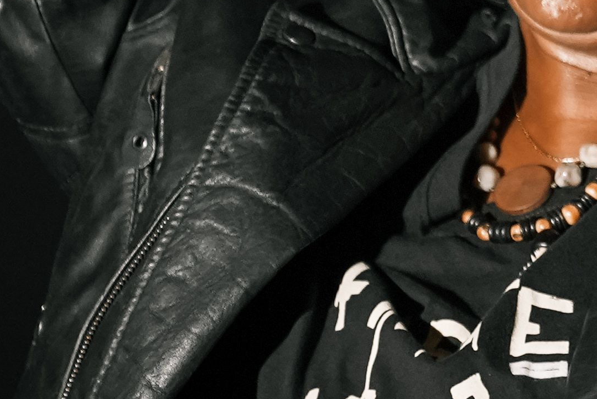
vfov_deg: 5.0
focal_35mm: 275
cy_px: 33
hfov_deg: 7.3
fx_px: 4563
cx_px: 994
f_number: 2.8
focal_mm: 70
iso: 4000
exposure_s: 1/160
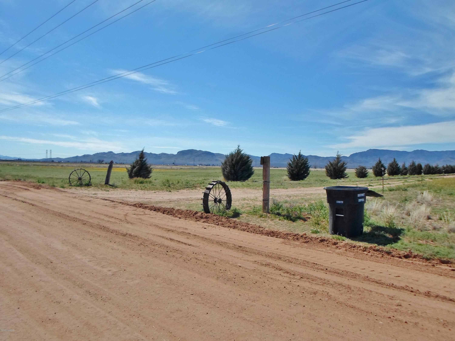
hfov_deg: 69.4
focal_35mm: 25
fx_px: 329
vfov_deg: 54.9
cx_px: 228
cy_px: 170
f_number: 9.2
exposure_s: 1/180
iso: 80
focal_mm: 4.5
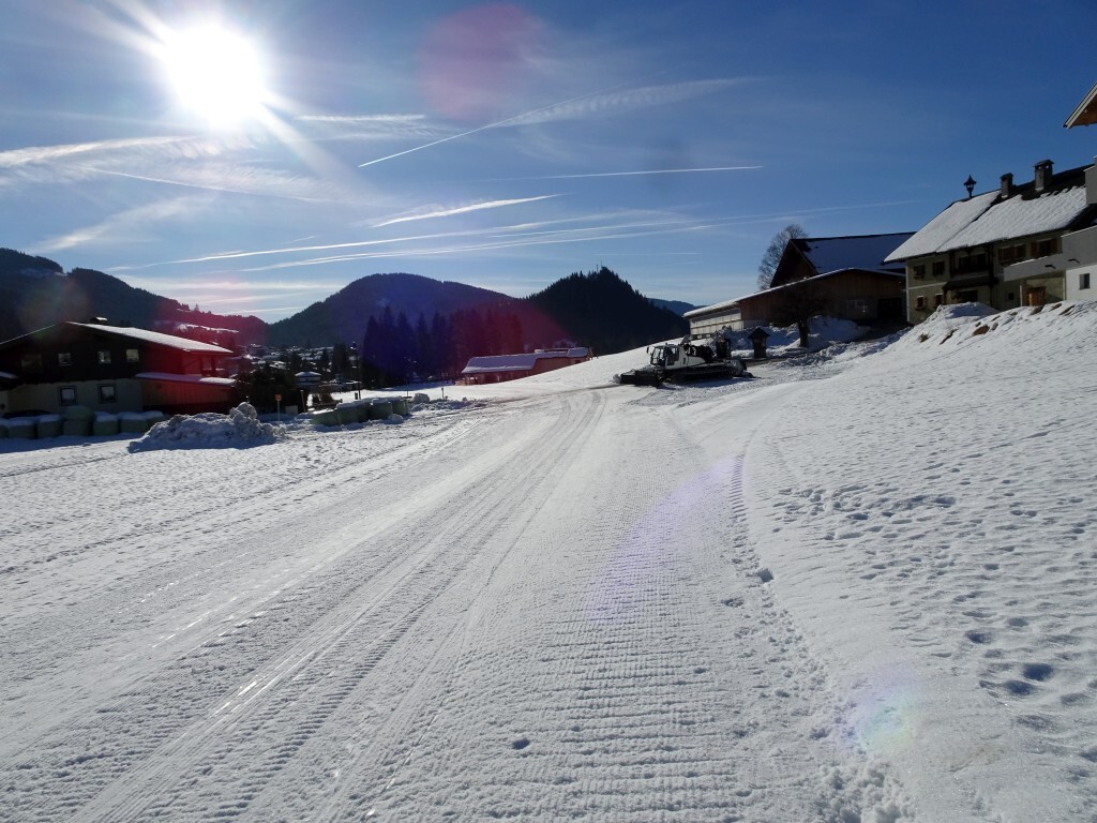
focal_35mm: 24
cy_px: 412
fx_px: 761
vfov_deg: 56.8
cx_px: 548
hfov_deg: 71.6
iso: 80
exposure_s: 1/2000
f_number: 4
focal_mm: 4.1
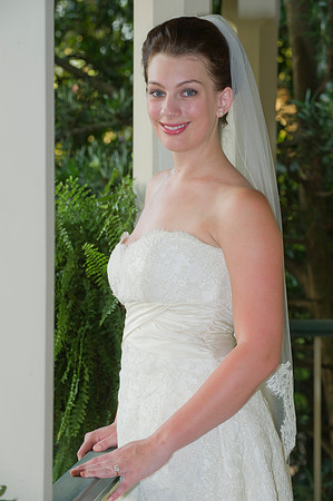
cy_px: 250
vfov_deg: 15.2
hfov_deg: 10.1
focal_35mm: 135
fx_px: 1877
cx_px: 166
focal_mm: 135
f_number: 7.1
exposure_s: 1/60
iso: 400
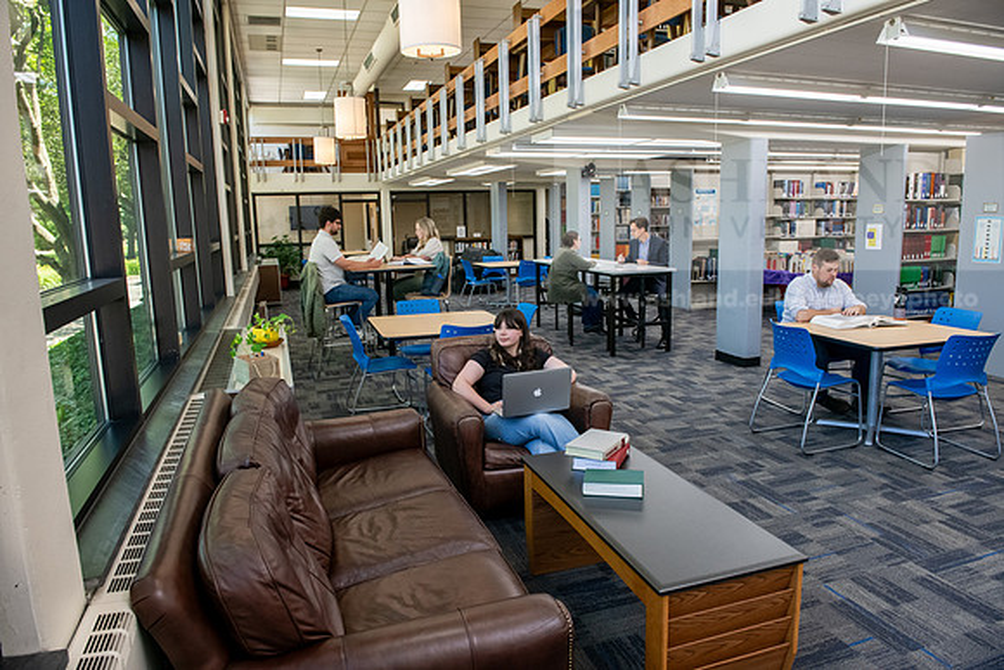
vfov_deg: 53.2
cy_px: 335
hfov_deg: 73.7
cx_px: 502
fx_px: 669
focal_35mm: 24
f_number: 5.6
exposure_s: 1/160
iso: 1600
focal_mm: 24
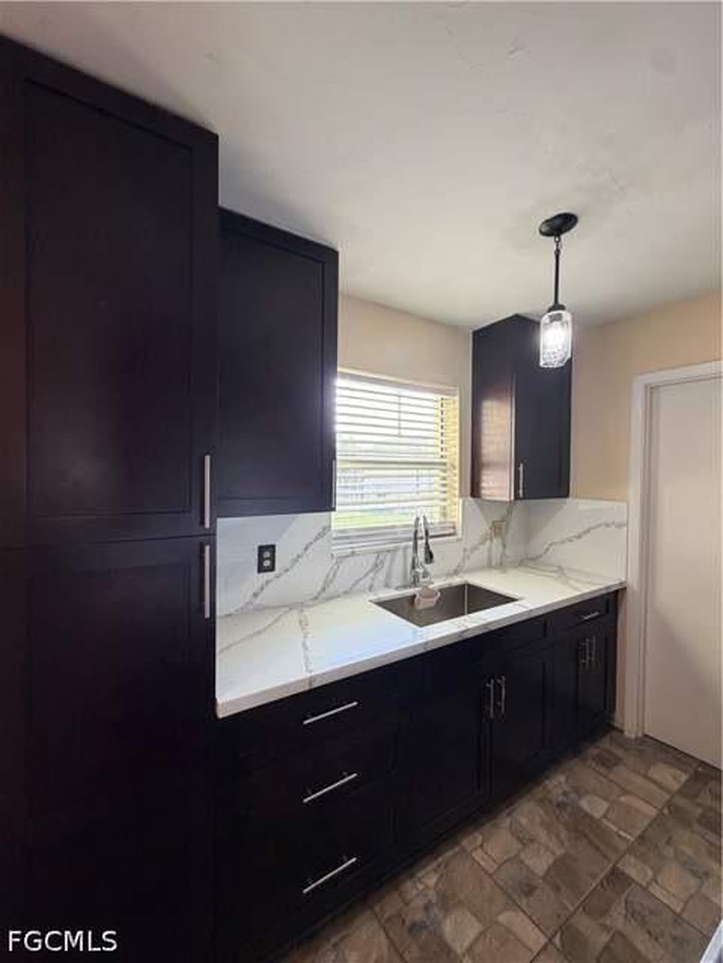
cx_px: 362
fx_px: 390
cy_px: 482
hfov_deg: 85.7
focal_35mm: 14
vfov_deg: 102.1
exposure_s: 1/60
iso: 200
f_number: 2.2
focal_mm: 2.22
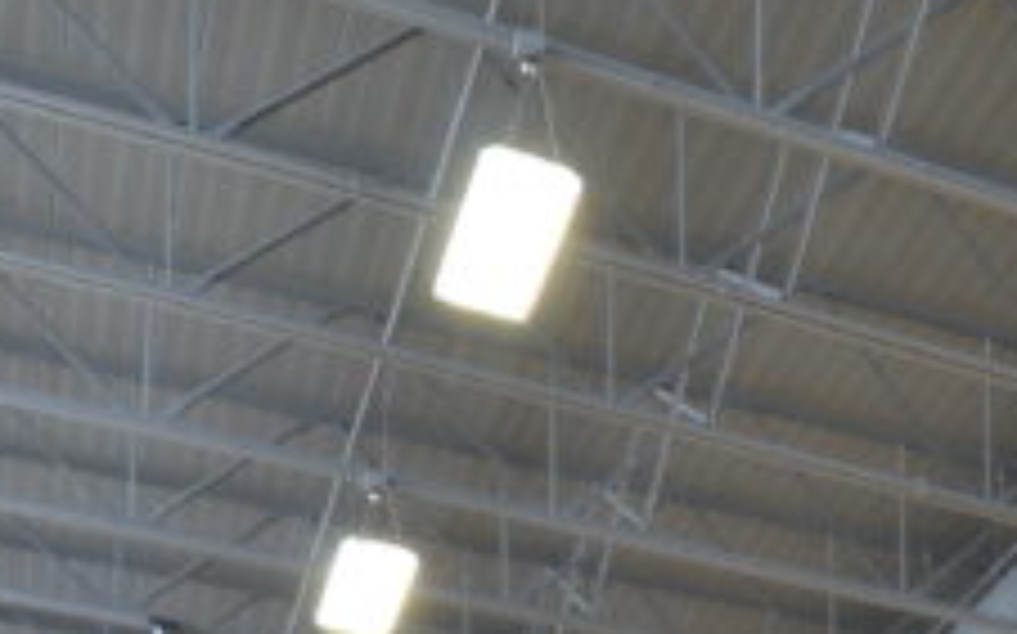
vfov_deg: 12.5
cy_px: 1502
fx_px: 2299
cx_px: 1336
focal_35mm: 83
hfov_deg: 22.3
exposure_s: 2.5
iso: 100
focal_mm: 12
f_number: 22
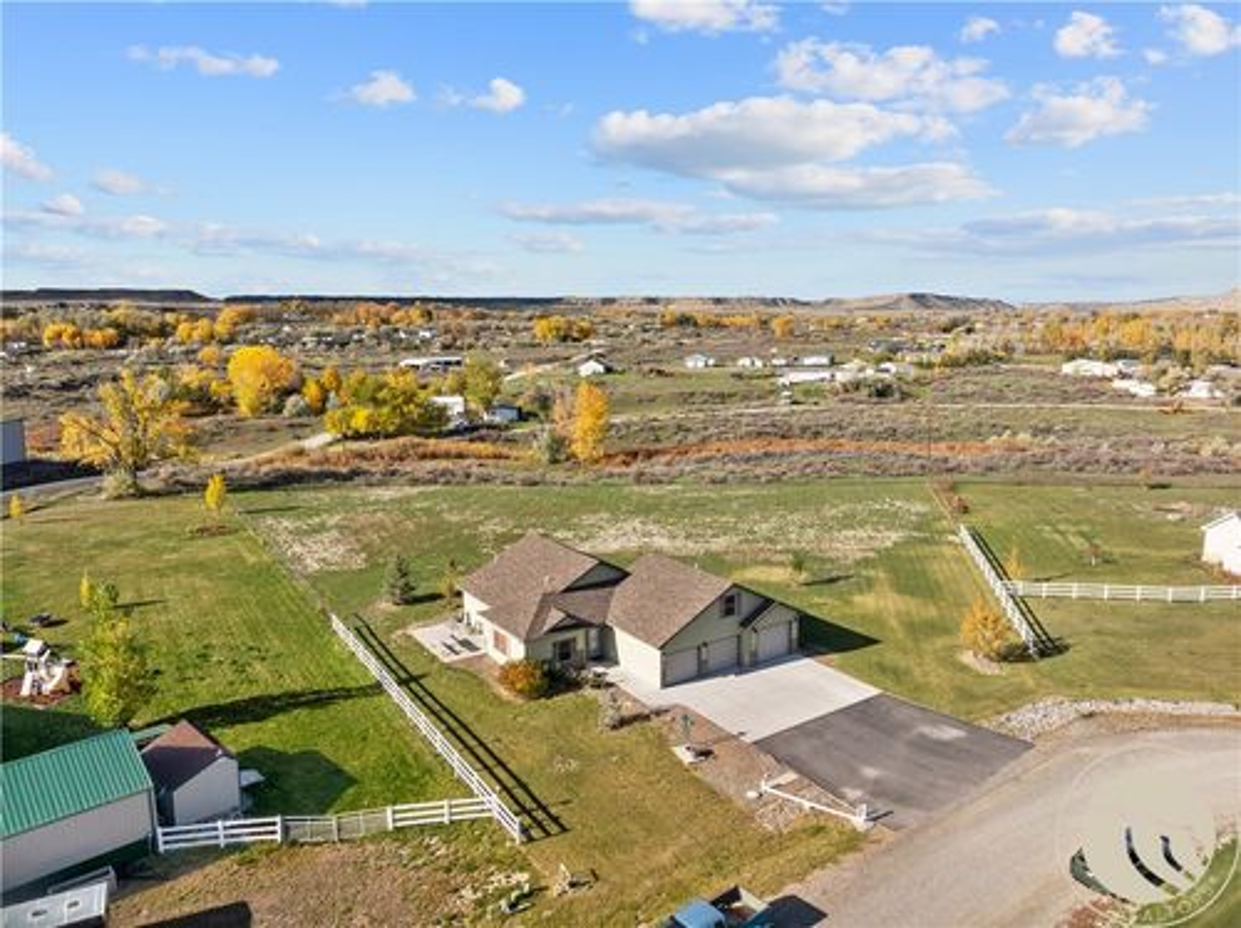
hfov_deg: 71.6
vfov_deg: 56.7
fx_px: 860
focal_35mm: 24
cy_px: 464
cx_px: 620
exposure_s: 1/200
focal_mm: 12.29
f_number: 6.3
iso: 100
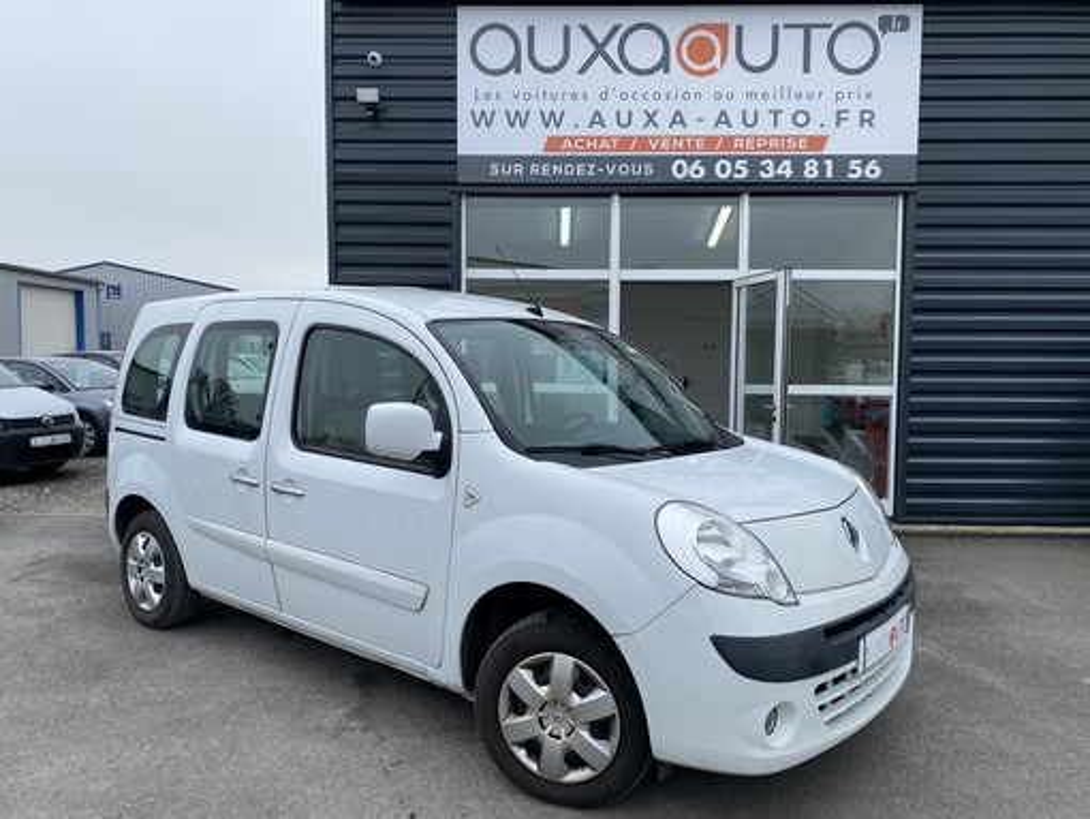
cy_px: 410
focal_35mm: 26
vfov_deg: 53.1
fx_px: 819
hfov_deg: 67.3
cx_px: 545
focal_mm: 4.25
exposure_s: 1/864
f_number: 1.8
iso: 32
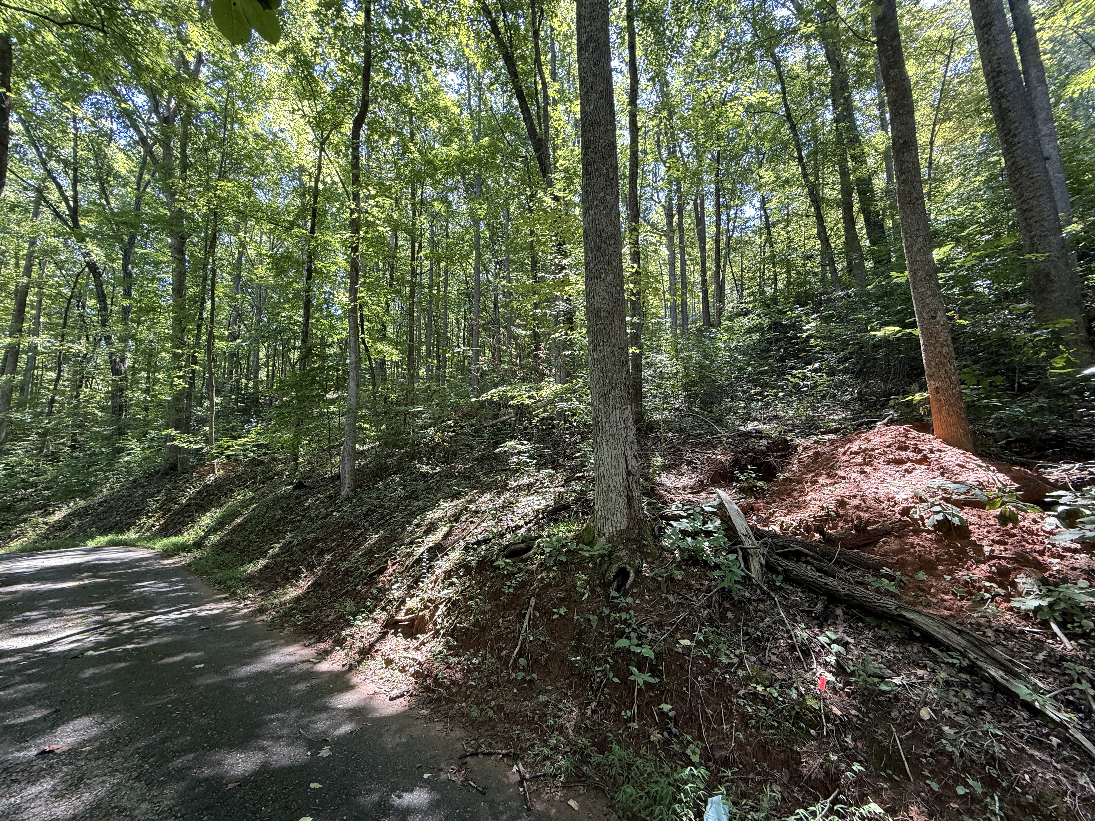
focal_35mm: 14
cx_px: 548
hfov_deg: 102.1
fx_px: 443
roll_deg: -0.7
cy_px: 410
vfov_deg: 85.7
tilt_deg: +6.9
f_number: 2.2
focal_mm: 2.22
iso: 125
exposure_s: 1/99
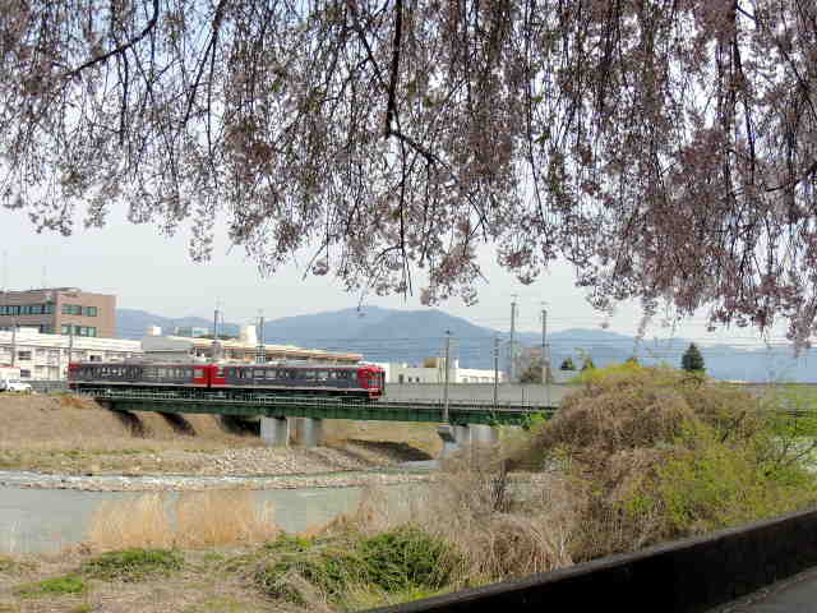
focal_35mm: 50
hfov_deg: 38.2
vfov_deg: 29.1
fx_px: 1180
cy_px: 306
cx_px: 408
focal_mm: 8.9
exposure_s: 1/320
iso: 100
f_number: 4.5
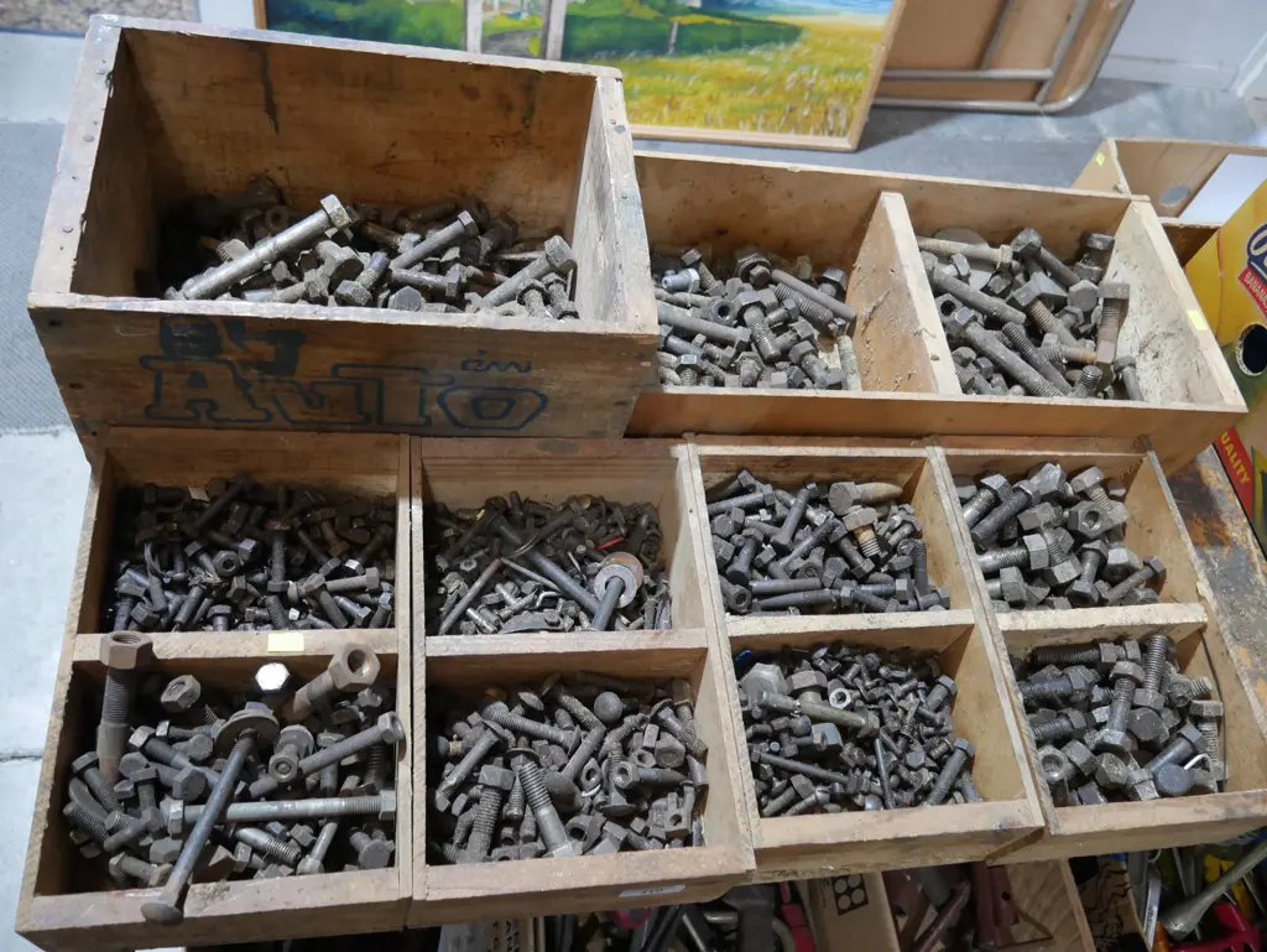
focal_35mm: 28
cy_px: 476
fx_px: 1025
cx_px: 634
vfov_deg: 49.8
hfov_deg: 63.4
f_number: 3.5
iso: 640
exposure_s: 1/60
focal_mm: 14
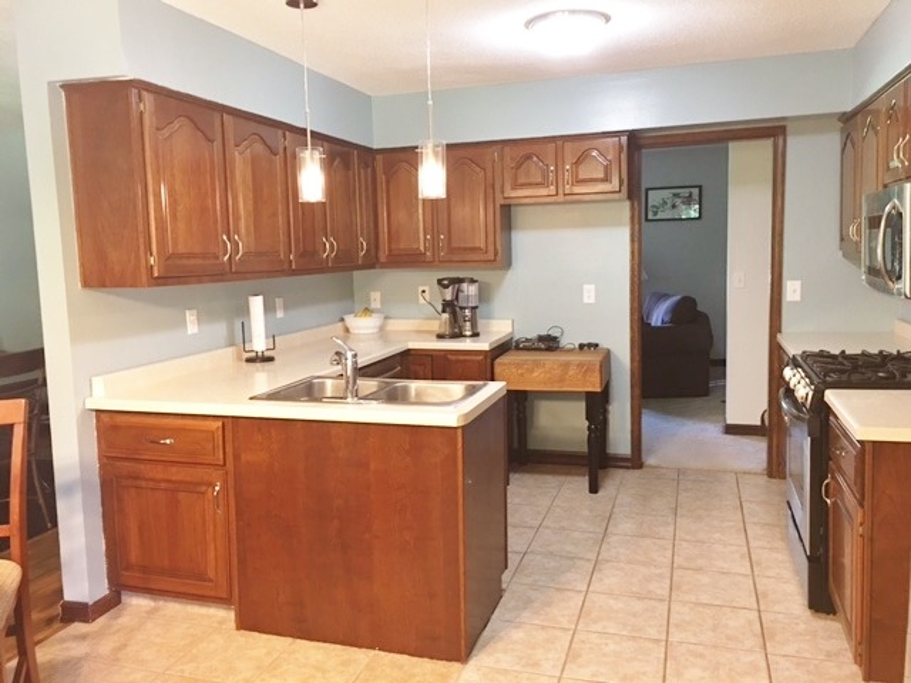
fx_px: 763
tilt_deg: -5.7
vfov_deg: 48.2
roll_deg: +1.0
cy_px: 342
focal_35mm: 29
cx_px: 456
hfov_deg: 61.7
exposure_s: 1/10
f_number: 2.2
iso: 100
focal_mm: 4.15
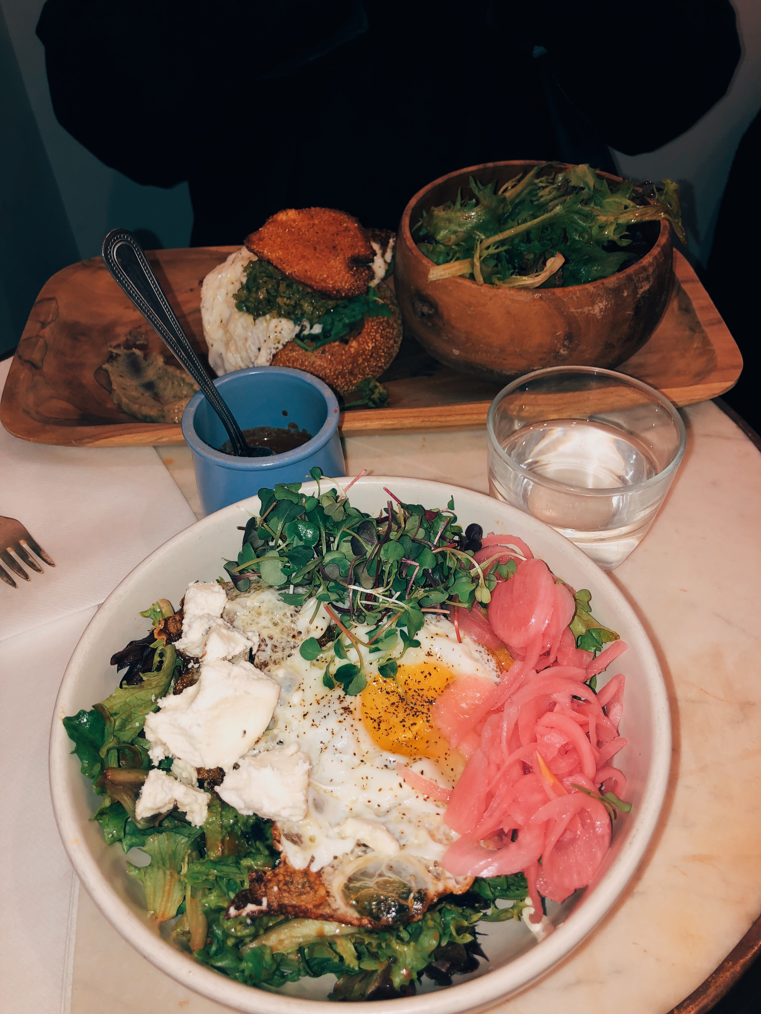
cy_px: 507
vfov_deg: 63.4
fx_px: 821
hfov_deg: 49.7
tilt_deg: -45.6
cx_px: 380
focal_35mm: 28
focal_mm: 3.99
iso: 20
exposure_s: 1/20
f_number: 1.8
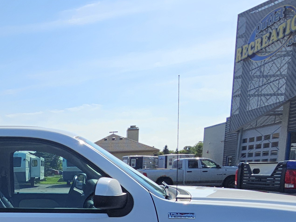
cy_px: 239
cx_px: 11
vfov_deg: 31.5
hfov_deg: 40.9
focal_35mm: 41
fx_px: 351
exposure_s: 1/3185
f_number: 2.2
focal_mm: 2.2
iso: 50
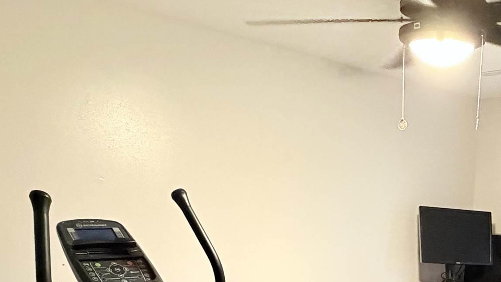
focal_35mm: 41
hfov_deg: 46.2
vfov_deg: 21.9
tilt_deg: -25.2
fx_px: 545
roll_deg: -1.1
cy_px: 465
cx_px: 416
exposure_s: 1/60
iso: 800
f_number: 2.2
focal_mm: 2.22
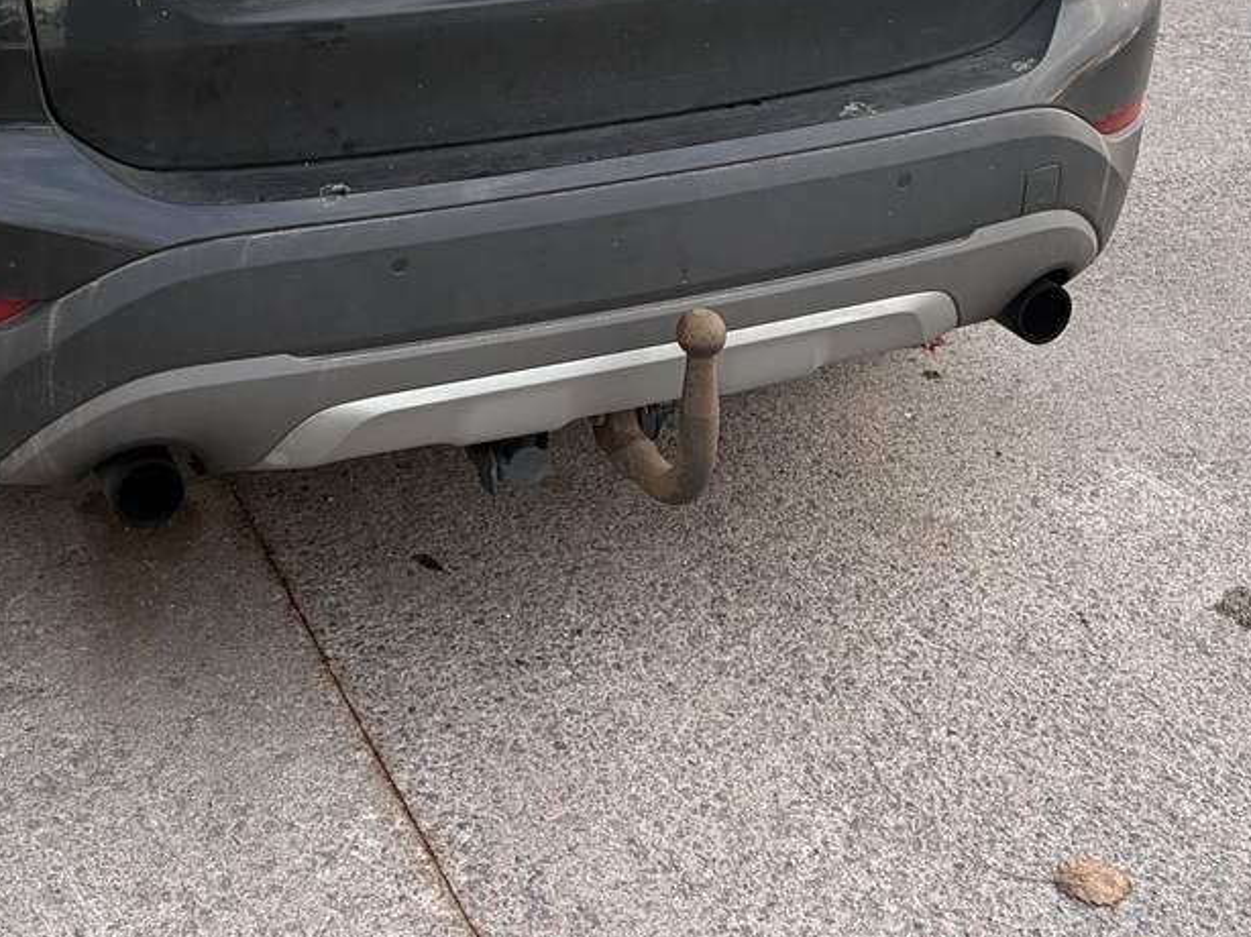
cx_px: 367
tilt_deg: -13.6
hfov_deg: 31.3
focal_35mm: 61
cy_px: -100
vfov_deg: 22.6
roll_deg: +1.0
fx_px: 2204
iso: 100
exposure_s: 1/122
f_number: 1.6
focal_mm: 5.96
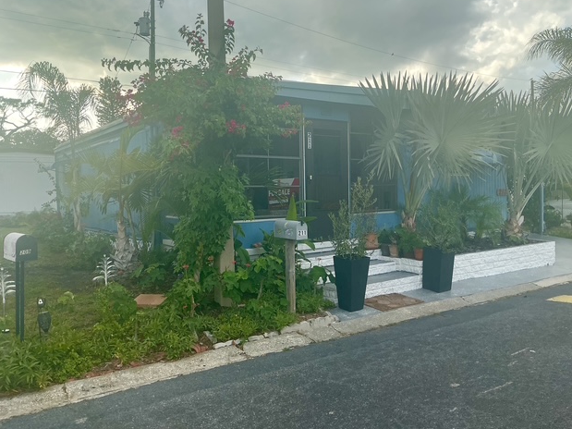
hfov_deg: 60.0
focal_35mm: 30
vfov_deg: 46.8
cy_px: 208
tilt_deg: -1.0
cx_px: 292
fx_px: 496
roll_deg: +1.4
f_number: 1.8
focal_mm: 3
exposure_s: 1/599
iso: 25
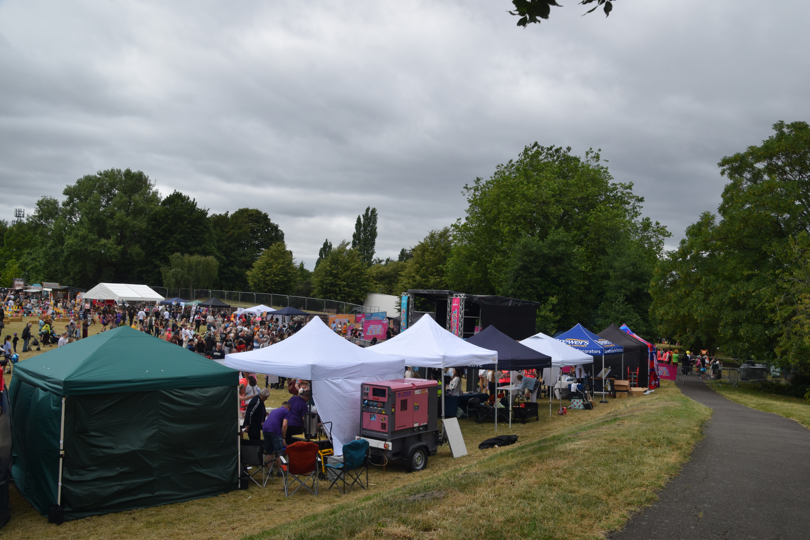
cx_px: 405
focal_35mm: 30
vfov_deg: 43.6
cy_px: 270
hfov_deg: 61.9
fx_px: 675
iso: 200
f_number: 10
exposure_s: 1/400
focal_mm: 20
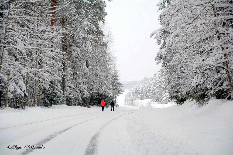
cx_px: 116
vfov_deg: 14.0
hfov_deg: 20.9
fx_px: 631
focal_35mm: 98
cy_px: 78
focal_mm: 65
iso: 200
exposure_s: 1/160
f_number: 5
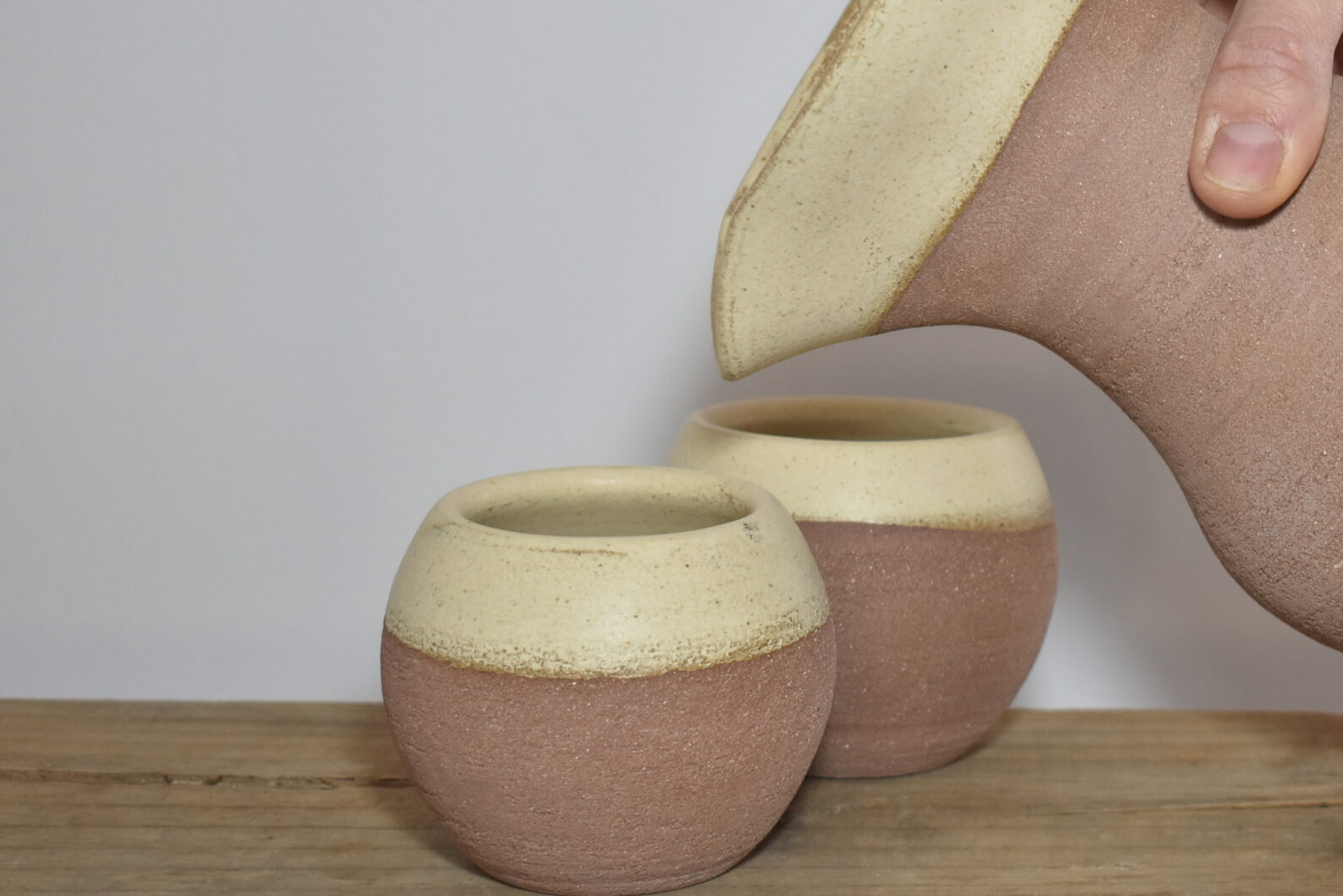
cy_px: 412
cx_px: 1036
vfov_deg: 14.9
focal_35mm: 92
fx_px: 3433
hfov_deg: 21.9
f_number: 4.8
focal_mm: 38
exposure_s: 1/80
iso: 400
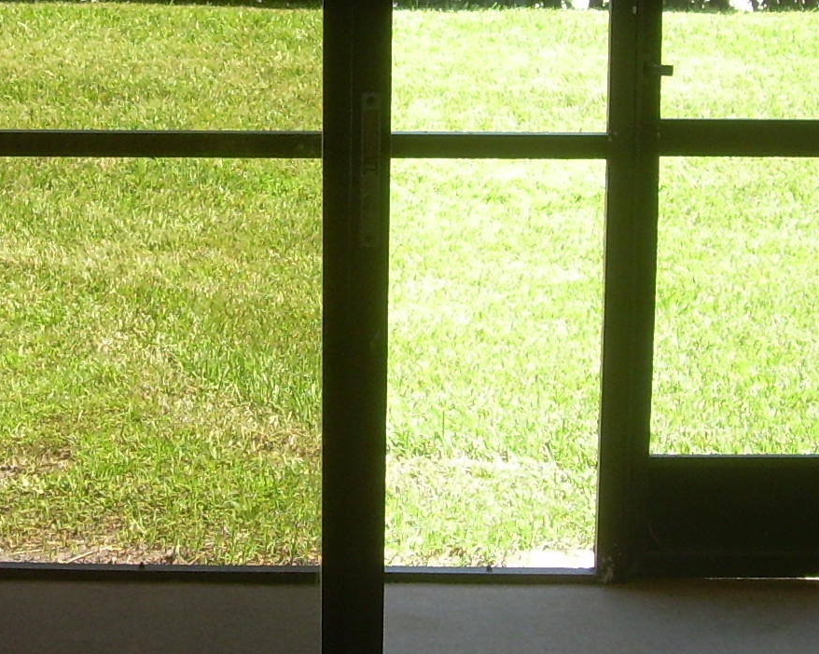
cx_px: 270
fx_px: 2326
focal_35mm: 96
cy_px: 116
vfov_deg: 15.9
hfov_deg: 19.9
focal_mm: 6.3
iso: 50
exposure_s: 1/92.5
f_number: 2.8
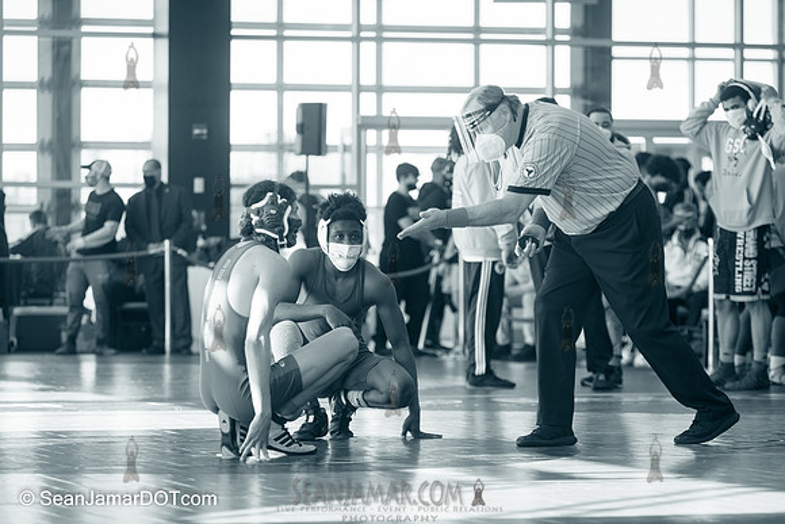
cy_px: 254
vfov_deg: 7.9
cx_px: 436
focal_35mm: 173
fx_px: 3771
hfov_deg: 11.9
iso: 400
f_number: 3.5
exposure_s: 1/400
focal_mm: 135
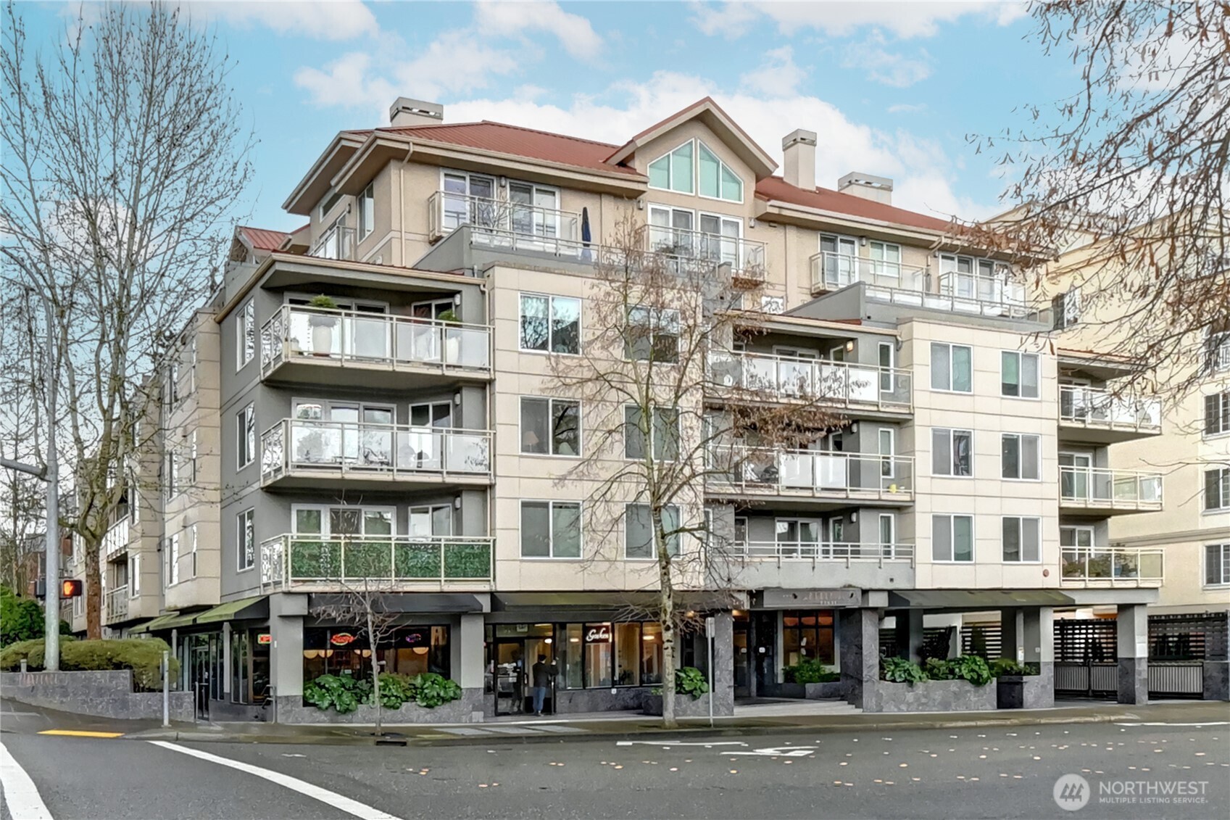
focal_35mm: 15
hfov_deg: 100.4
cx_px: 615
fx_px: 512
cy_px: 410
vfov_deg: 77.3
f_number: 11
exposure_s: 1/100
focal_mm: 10
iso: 3200
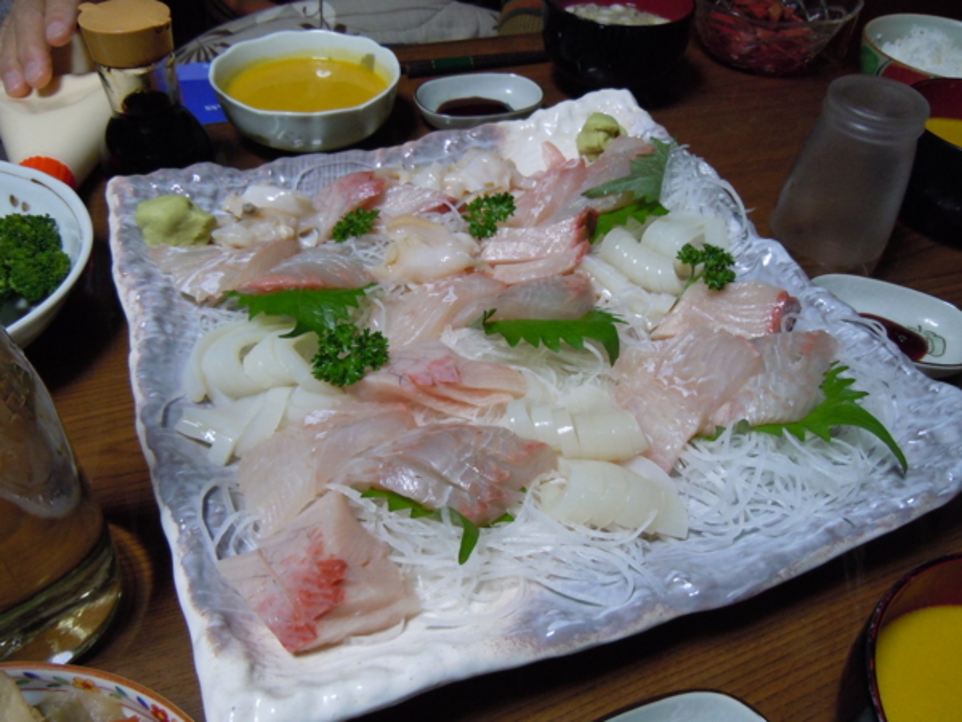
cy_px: 361
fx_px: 834
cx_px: 481
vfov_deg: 46.8
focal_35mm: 30
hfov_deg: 60.0
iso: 400
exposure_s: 1/60
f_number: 3.5
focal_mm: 5.4
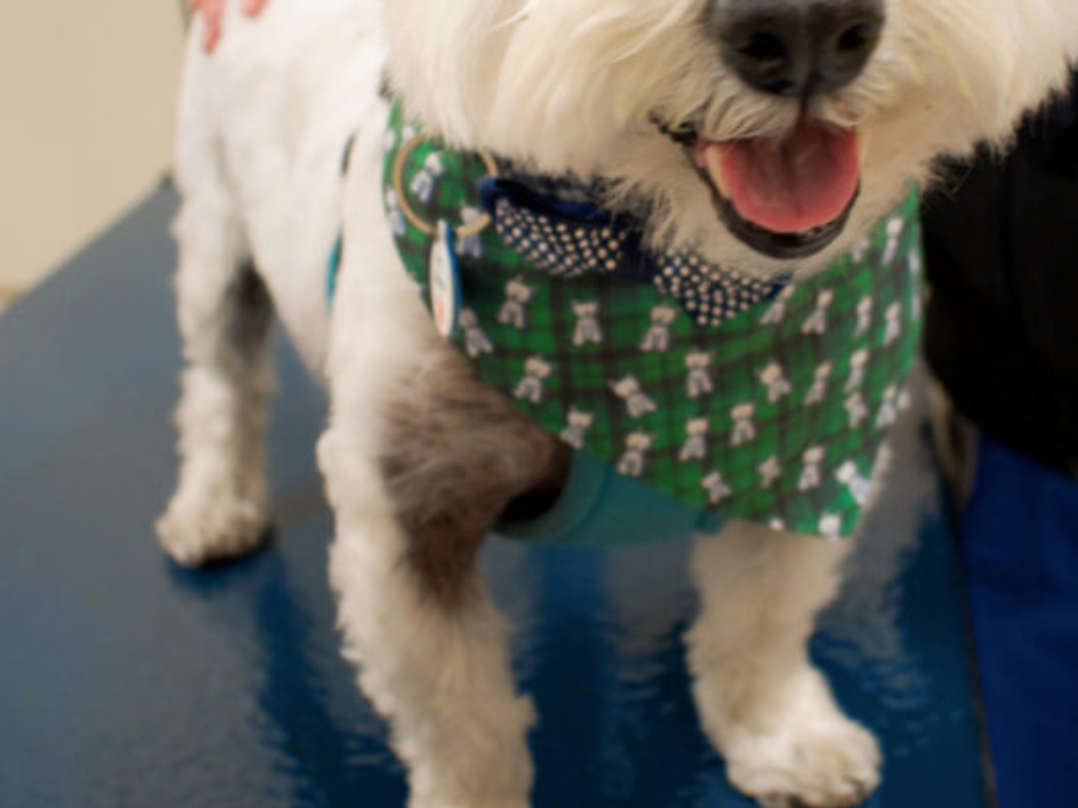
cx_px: 673
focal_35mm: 56
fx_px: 1744
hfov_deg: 34.2
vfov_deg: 25.9
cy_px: 239
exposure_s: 1/30
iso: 400
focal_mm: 20
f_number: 3.8
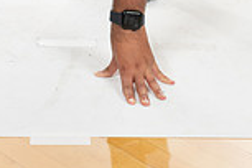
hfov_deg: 14.5
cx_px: 68
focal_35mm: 141
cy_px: -193
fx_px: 987
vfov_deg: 9.0
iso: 800
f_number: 7.1
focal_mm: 48
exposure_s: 1/320
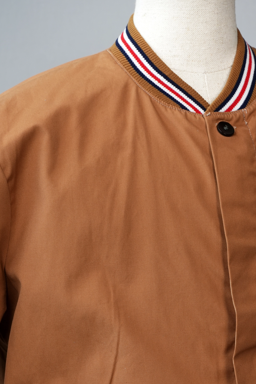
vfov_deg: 8.0
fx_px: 2759
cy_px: 252
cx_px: 144
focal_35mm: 259
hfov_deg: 5.3
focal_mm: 129
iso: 250
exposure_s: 1/30
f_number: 7.1
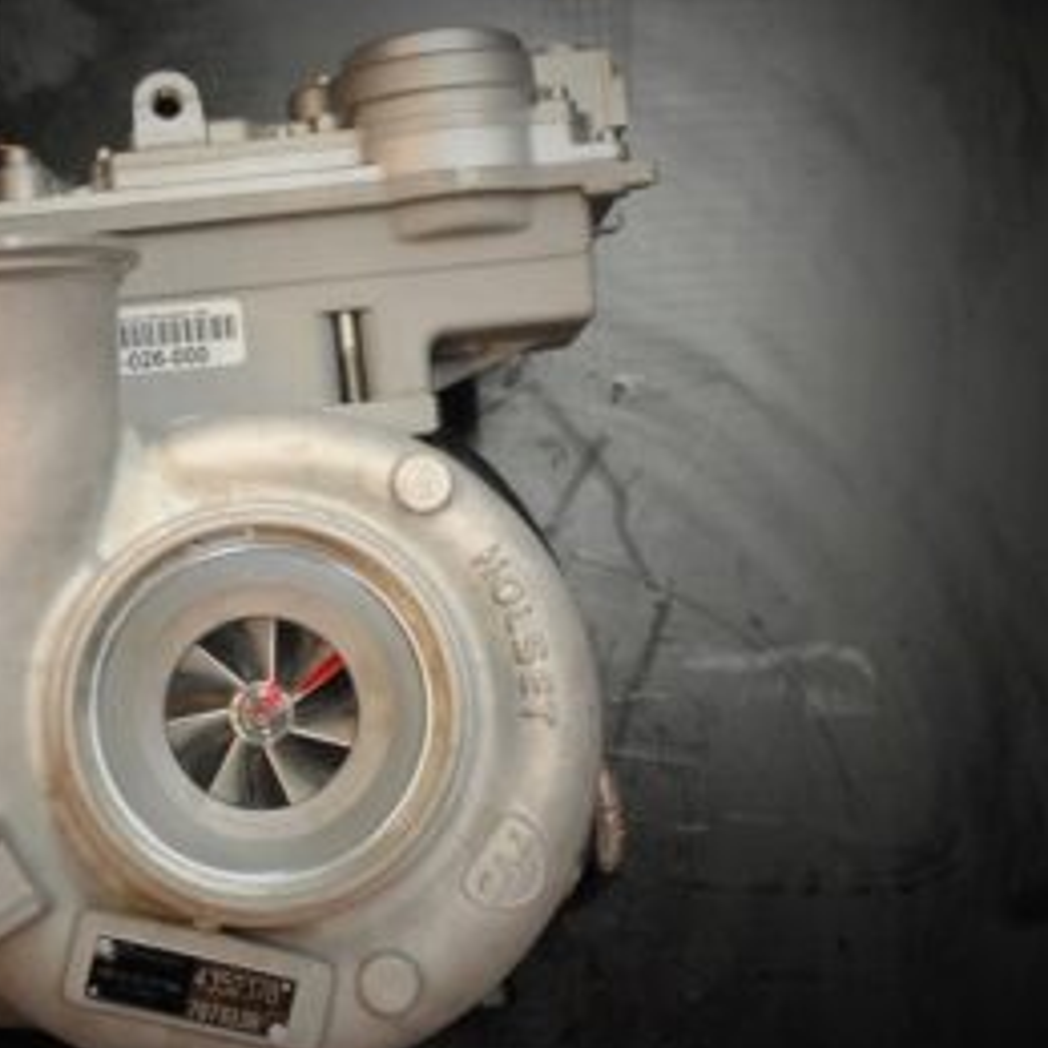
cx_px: 322
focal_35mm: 47
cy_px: 534
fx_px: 1610
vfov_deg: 36.1
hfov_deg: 35.6
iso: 1100
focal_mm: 24
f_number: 4
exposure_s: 1/30
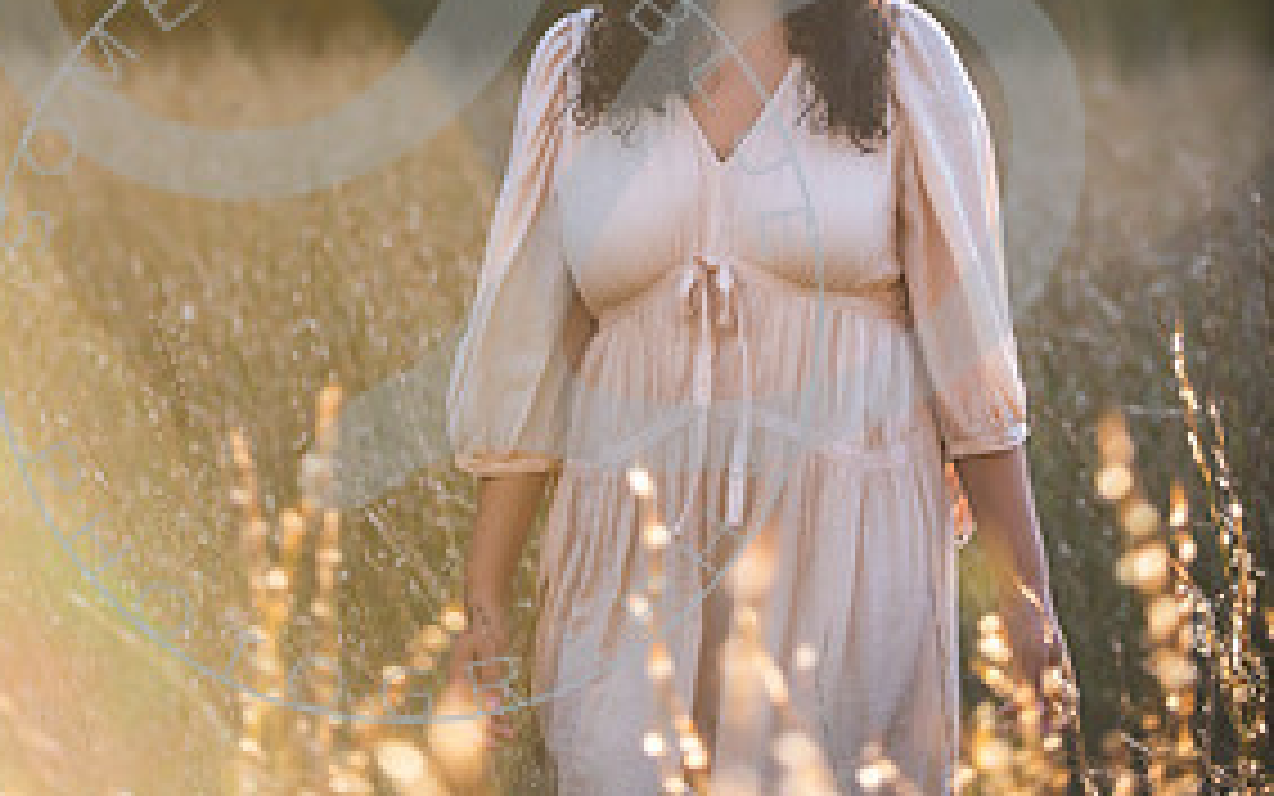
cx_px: 608
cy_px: -36
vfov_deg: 7.3
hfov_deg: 11.8
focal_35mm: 178
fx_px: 6181
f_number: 2.8
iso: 200
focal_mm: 110
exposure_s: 1/1250
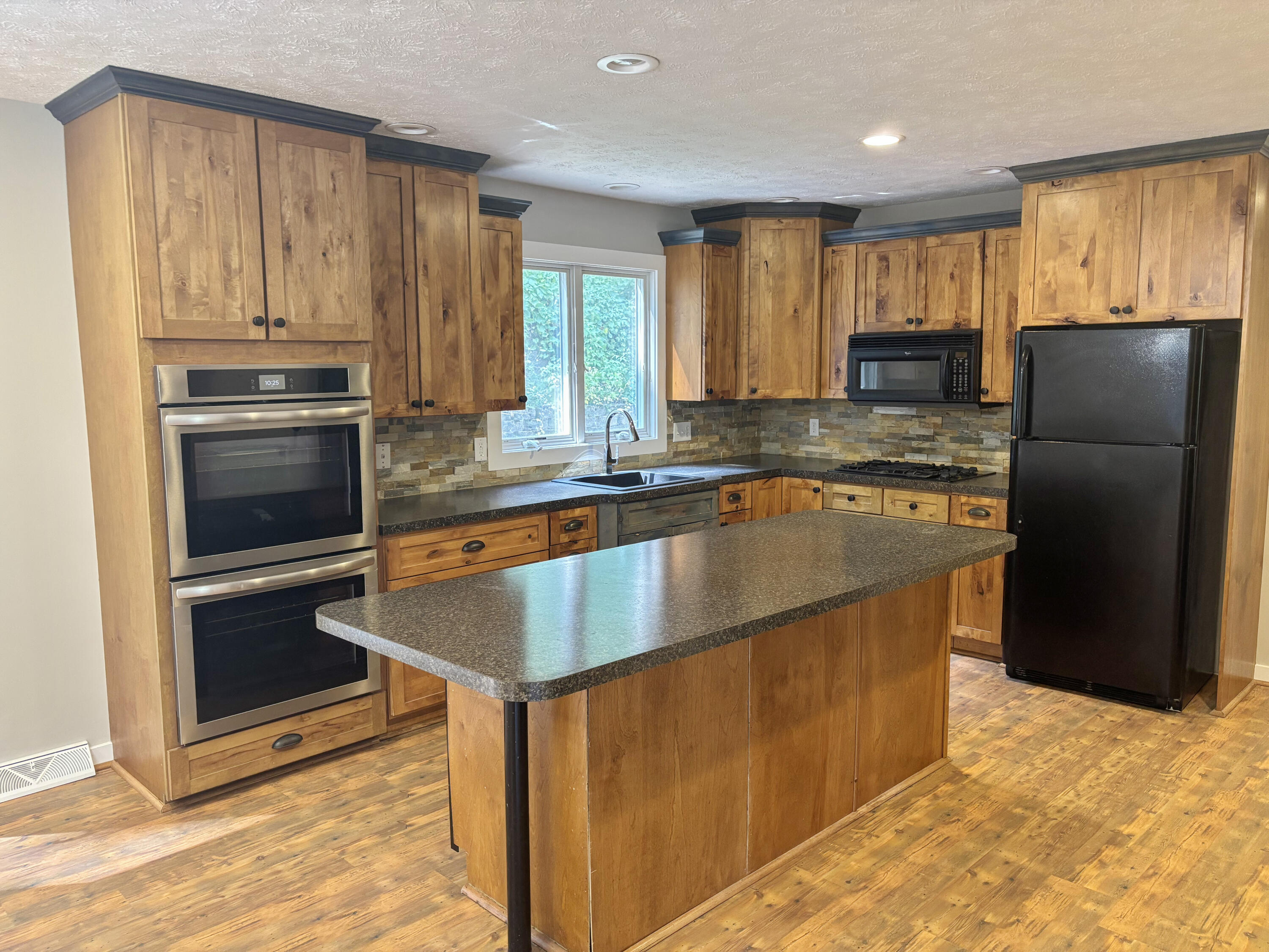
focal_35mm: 26
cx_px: 634
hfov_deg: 67.3
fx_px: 953
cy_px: 476
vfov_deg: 53.1
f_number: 1.6
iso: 250
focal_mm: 5.96
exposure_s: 1/60
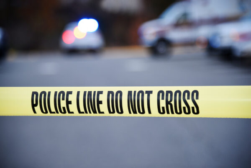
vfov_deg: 11.4
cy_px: 84
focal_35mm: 120
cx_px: 126
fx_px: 837
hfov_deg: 17.0
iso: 500
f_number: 4.5
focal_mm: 120
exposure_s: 1/200
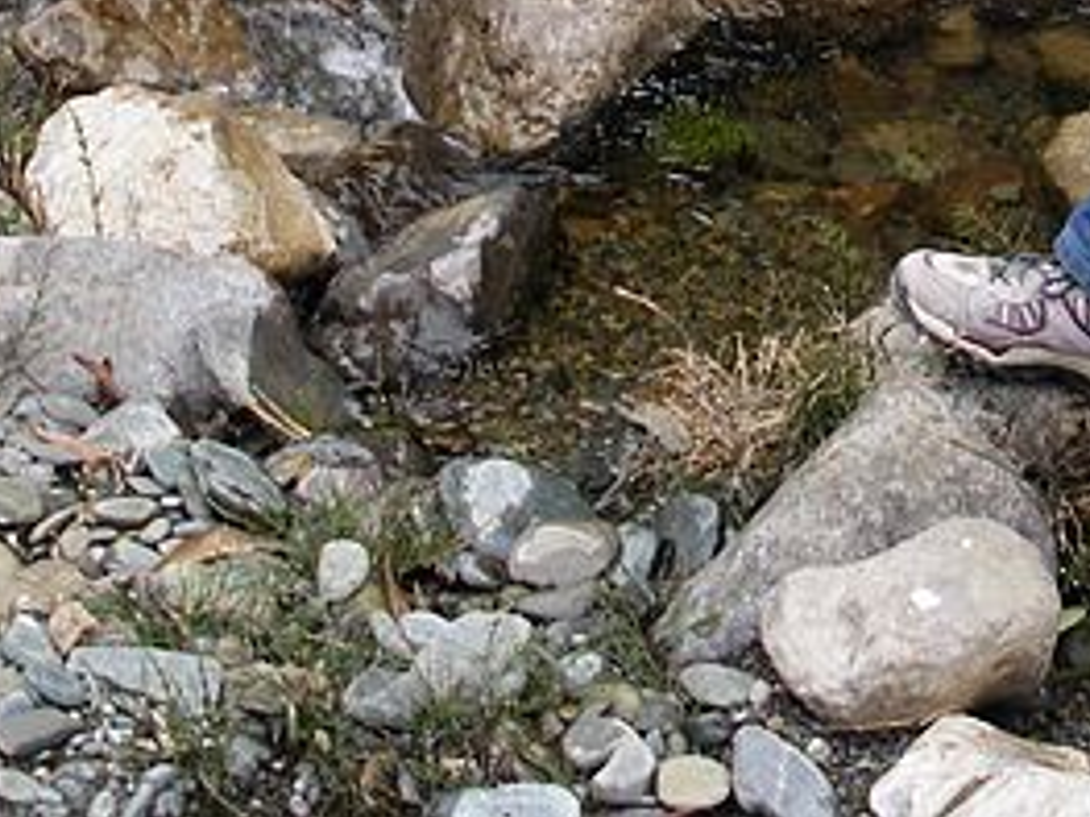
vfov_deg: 14.4
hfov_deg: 19.5
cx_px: 1065
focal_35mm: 98
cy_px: -292
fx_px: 3084
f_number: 3.5
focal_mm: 6.3
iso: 108
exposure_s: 1/60
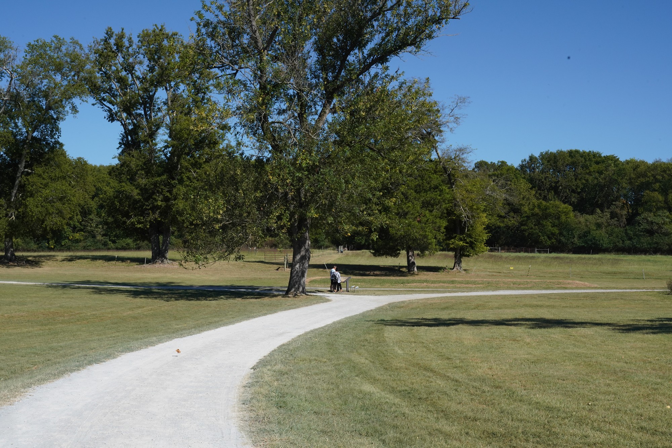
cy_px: 224
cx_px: 336
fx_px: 1064
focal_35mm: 57
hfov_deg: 35.0
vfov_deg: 23.8
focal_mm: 57
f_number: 22
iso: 800
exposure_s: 1/100
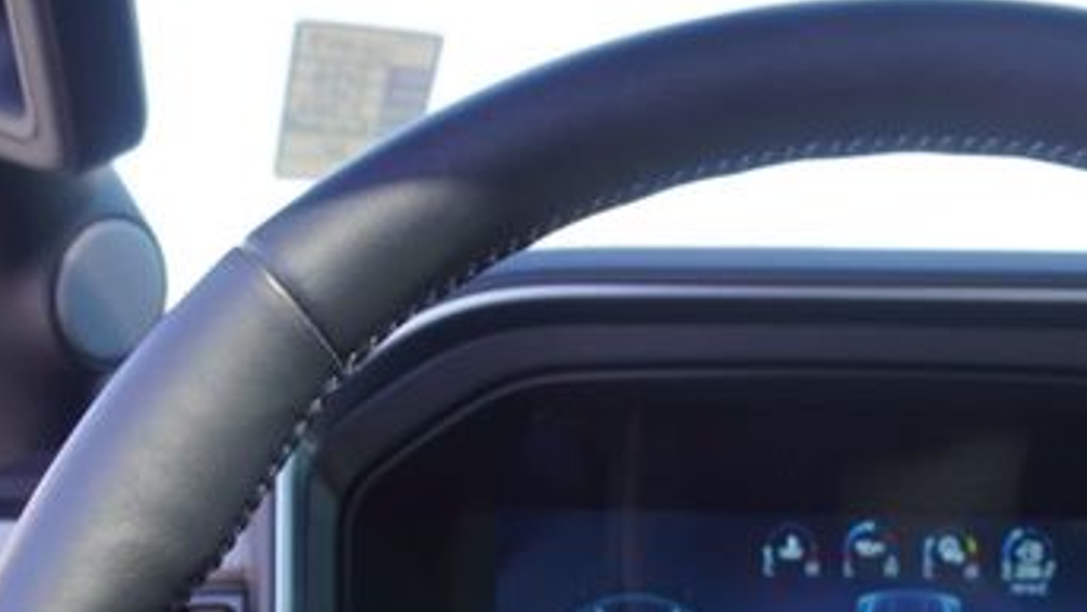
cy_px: 1027
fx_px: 2162
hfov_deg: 27.5
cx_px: 900
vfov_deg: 14.5
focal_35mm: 75
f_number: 4
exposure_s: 1/60
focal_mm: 16
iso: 100
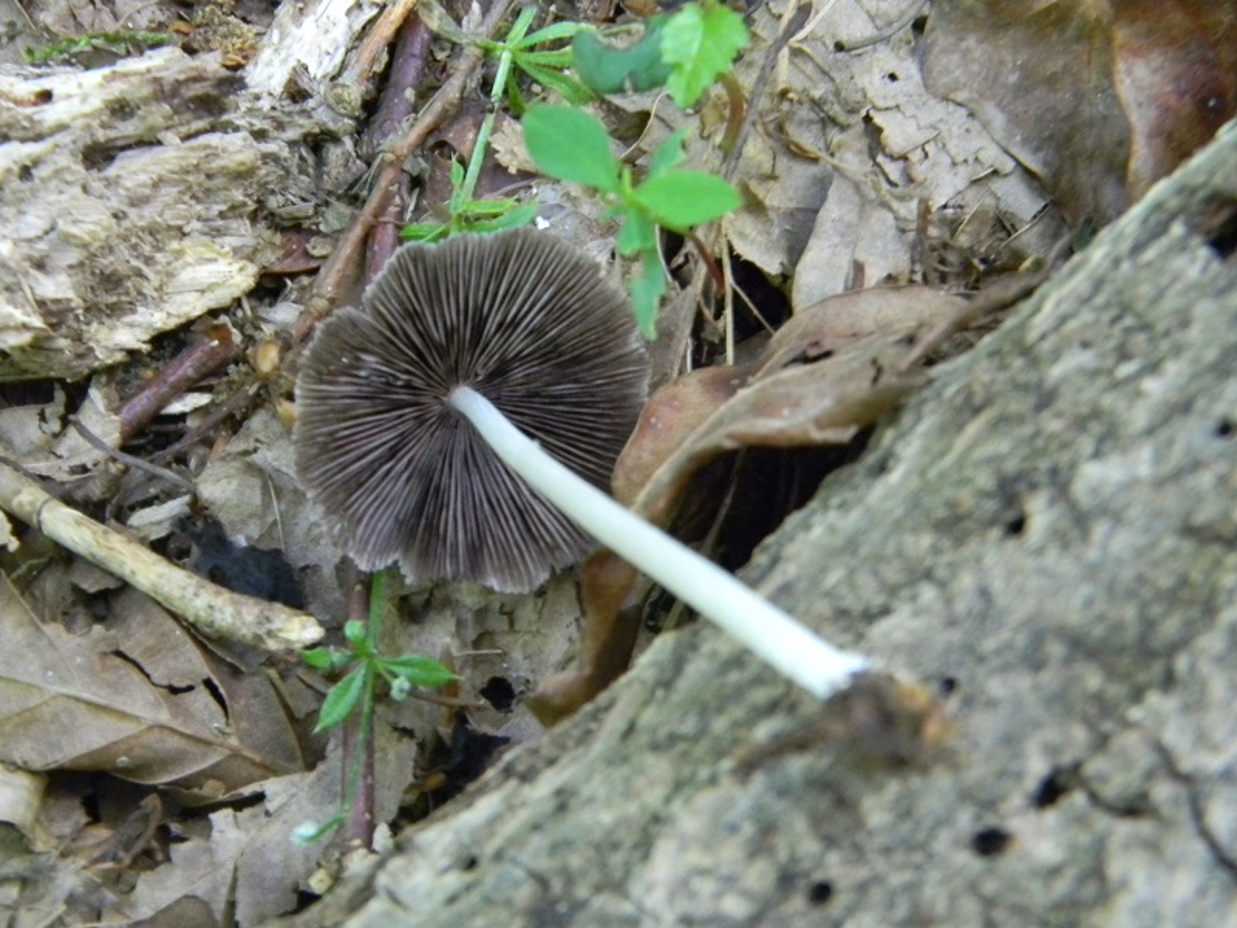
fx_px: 2966
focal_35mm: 83
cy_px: 464
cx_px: 618
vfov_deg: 17.8
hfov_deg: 23.6
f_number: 4.5
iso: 400
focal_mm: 15.1
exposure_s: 1/3
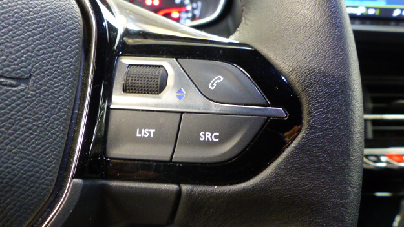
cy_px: 116
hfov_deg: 66.0
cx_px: 201
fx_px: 311
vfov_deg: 40.2
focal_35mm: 29
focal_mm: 4.5
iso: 400
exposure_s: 1/5
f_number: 2.8
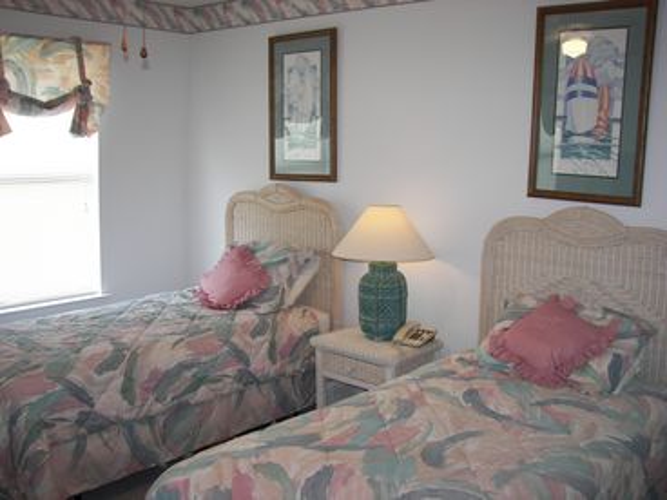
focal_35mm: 36
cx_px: 334
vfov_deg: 39.7
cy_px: 250
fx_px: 694
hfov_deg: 51.4
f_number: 2.8
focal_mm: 6
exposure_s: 1/30
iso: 64
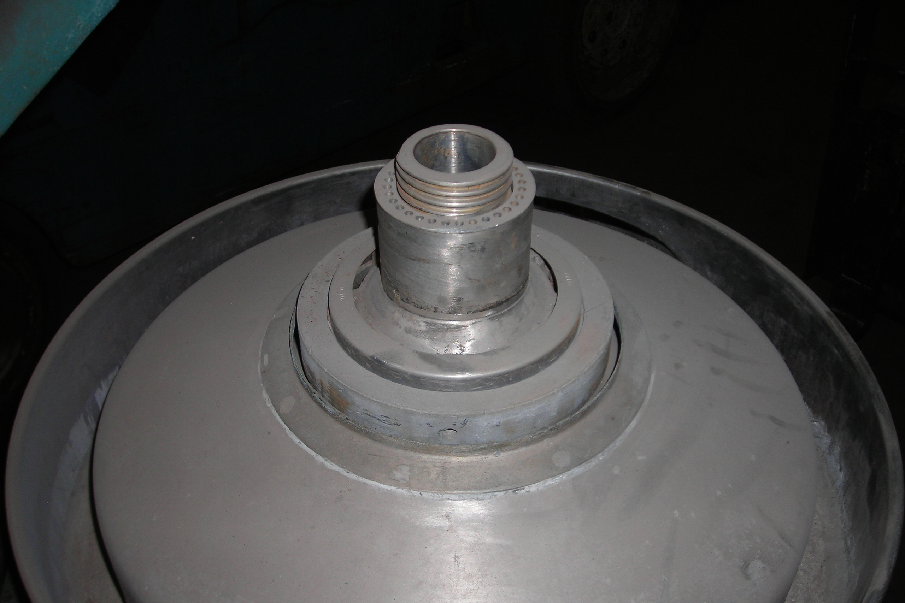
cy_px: 323
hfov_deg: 48.5
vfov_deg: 33.4
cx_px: 454
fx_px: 1005
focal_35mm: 40
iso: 50
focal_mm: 6.3
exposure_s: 1/60.1
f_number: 3.2
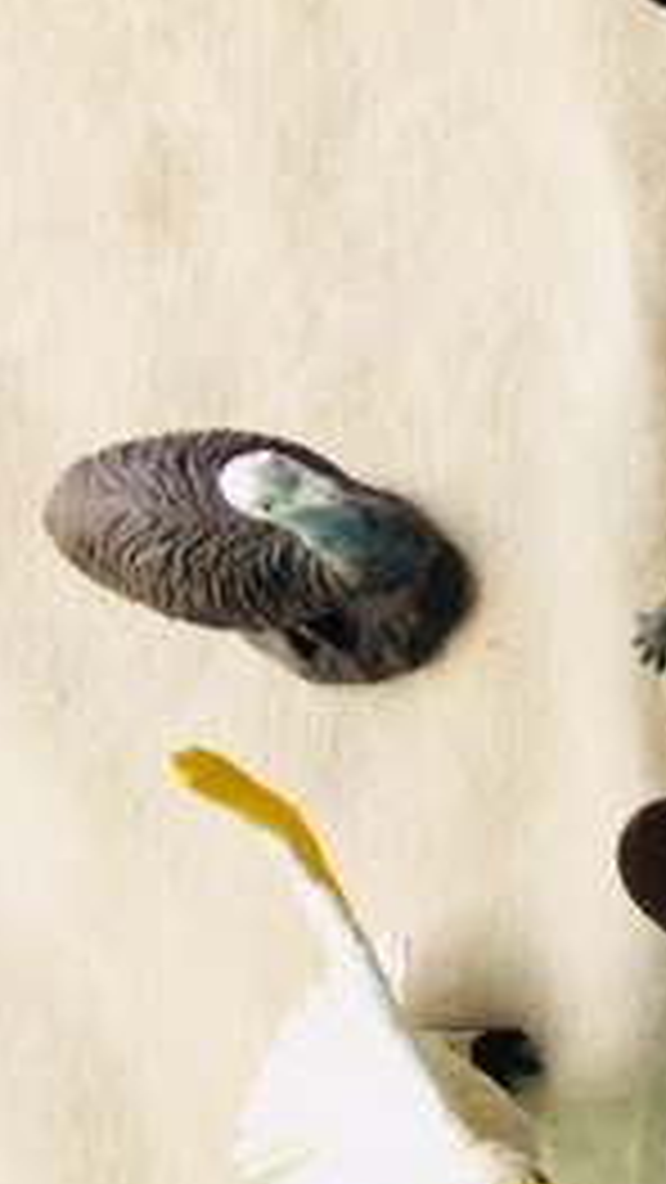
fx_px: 2417
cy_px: 752
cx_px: 1350
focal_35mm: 77
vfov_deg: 27.4
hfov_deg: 13.4
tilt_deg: -82.2
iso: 25
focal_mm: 4.15
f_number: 2.2
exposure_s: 1/33
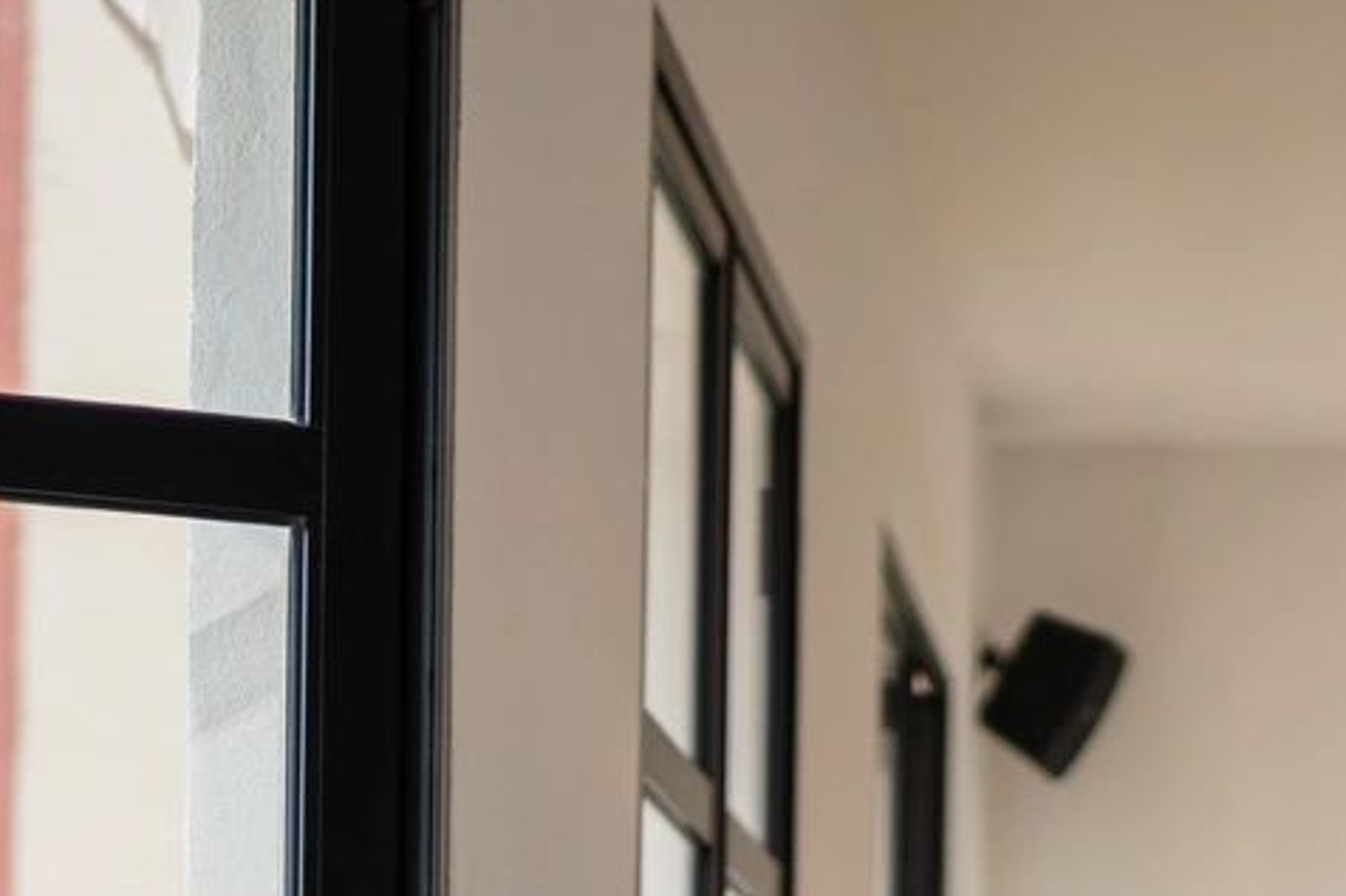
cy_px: 1662
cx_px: 1012
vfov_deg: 8.4
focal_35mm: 156
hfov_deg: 13.1
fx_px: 5830
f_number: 1.4
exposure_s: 1/2000
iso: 100
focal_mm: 35
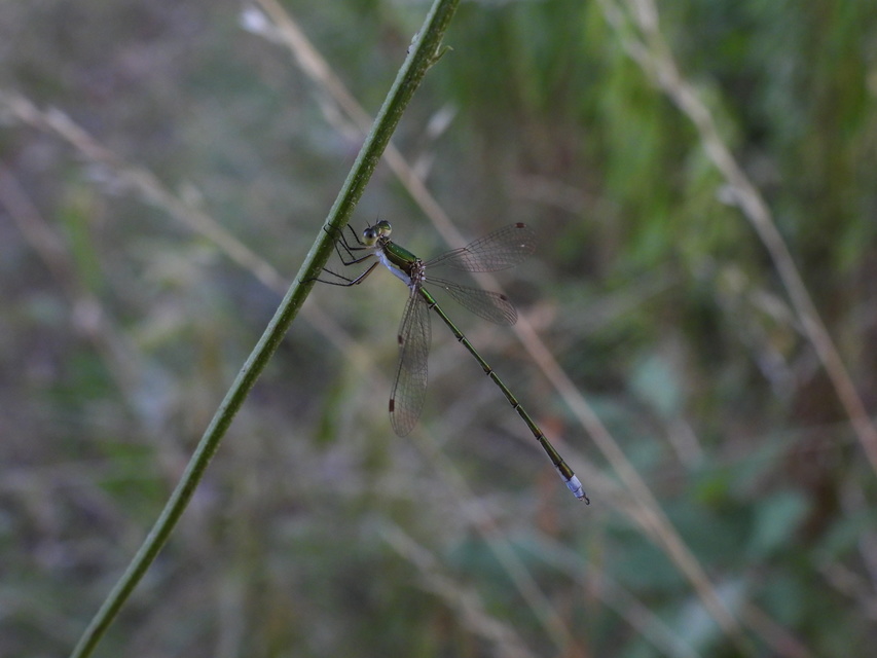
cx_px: 438
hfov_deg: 27.8
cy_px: 329
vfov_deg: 21.0
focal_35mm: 70
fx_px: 1774
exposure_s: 1/80
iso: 400
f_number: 4
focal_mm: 12.5
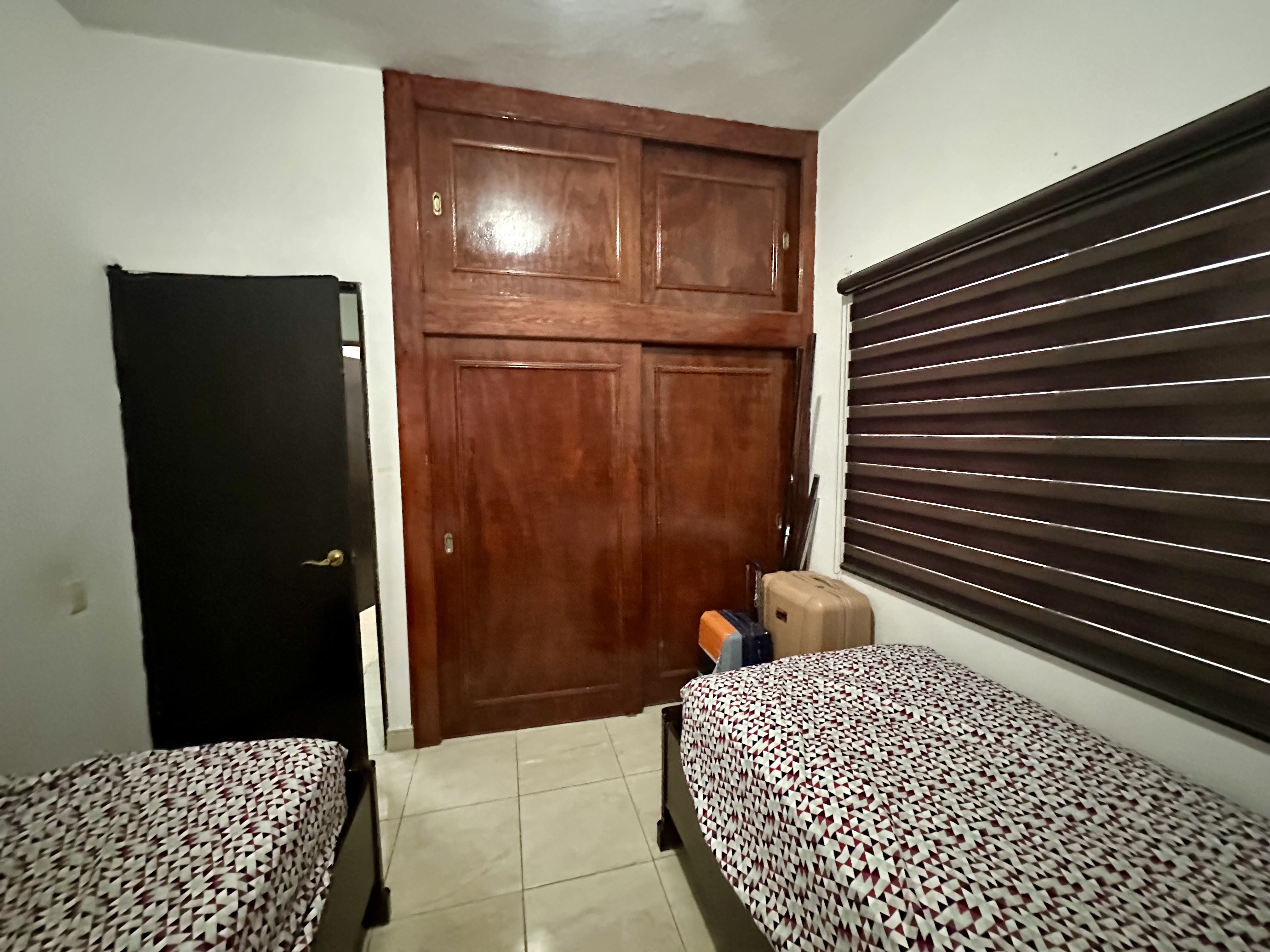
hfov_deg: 102.1
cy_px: 476
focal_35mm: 14
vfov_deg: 85.7
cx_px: 635
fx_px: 514
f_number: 2.2
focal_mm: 2.22
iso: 1600
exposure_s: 1/30
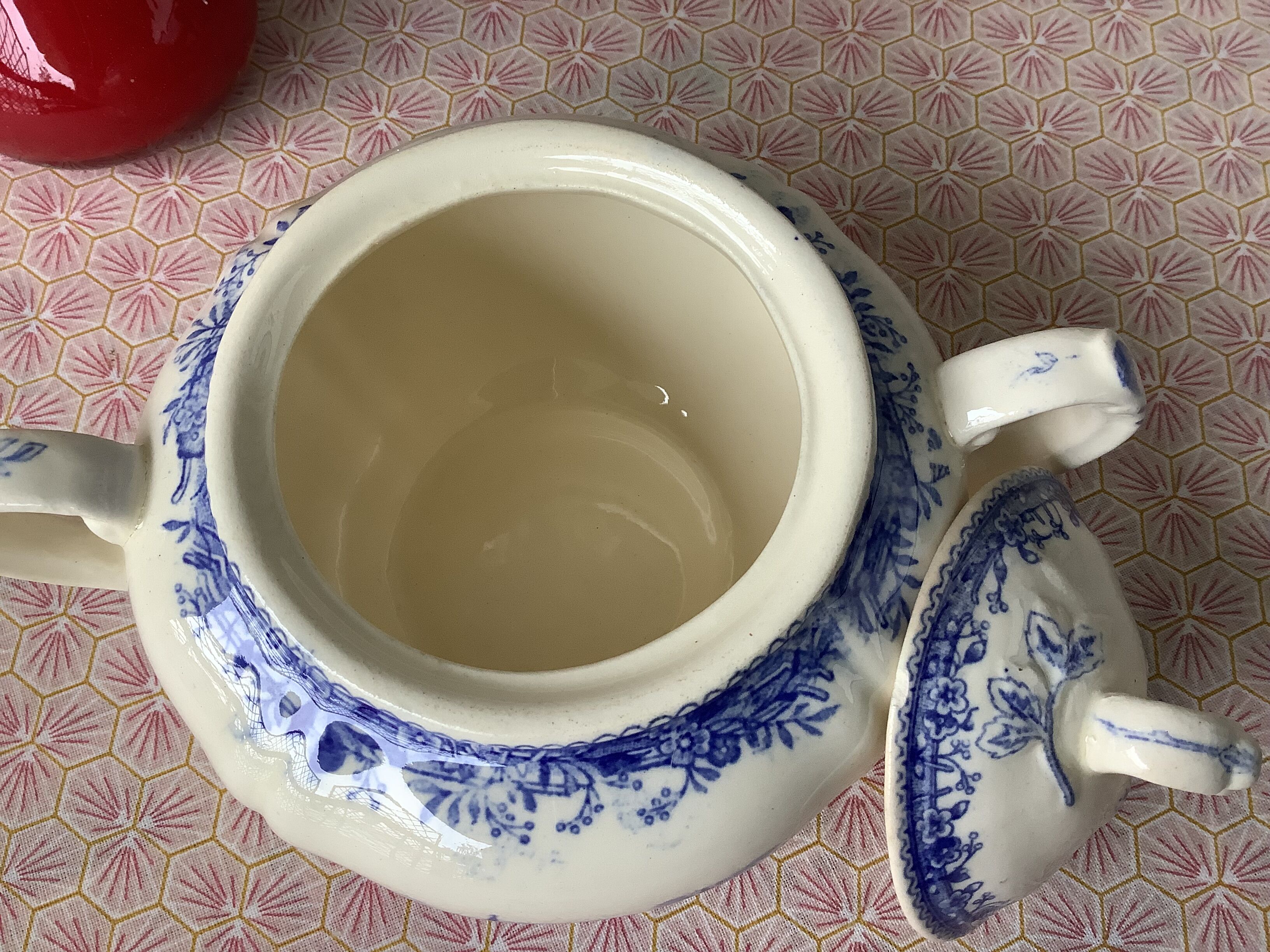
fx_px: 1137
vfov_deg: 45.4
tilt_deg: -66.8
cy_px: 476
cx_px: 635
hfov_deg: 58.4
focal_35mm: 31
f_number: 2.4
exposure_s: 1/120
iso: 100
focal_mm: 3.3
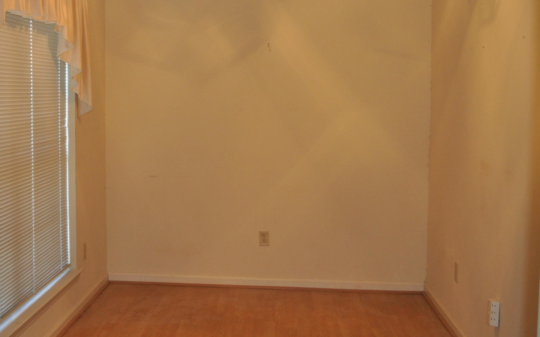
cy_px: 117
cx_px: 193
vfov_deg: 27.3
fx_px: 692
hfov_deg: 42.2
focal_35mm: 47
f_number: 4
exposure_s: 1/100
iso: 800
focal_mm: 22
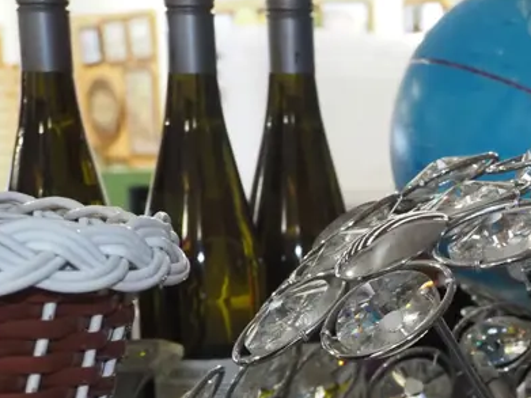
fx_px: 1687
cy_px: 485
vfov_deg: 13.1
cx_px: 689
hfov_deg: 16.9
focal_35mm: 110
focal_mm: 21
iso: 2500
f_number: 5.6
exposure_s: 1/80
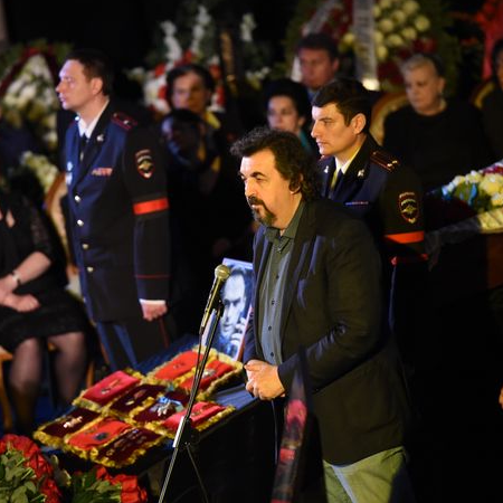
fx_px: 4340
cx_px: 171
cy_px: 246
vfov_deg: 6.6
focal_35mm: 264
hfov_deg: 6.6
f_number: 3.2
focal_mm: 200
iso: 5000
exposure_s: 1/320
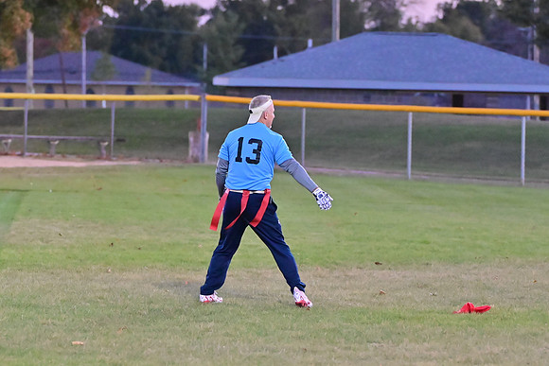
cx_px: 274
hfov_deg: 10.2
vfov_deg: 6.8
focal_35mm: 202
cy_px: 183
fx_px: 3081
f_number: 4
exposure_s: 1/500
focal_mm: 135
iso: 6400
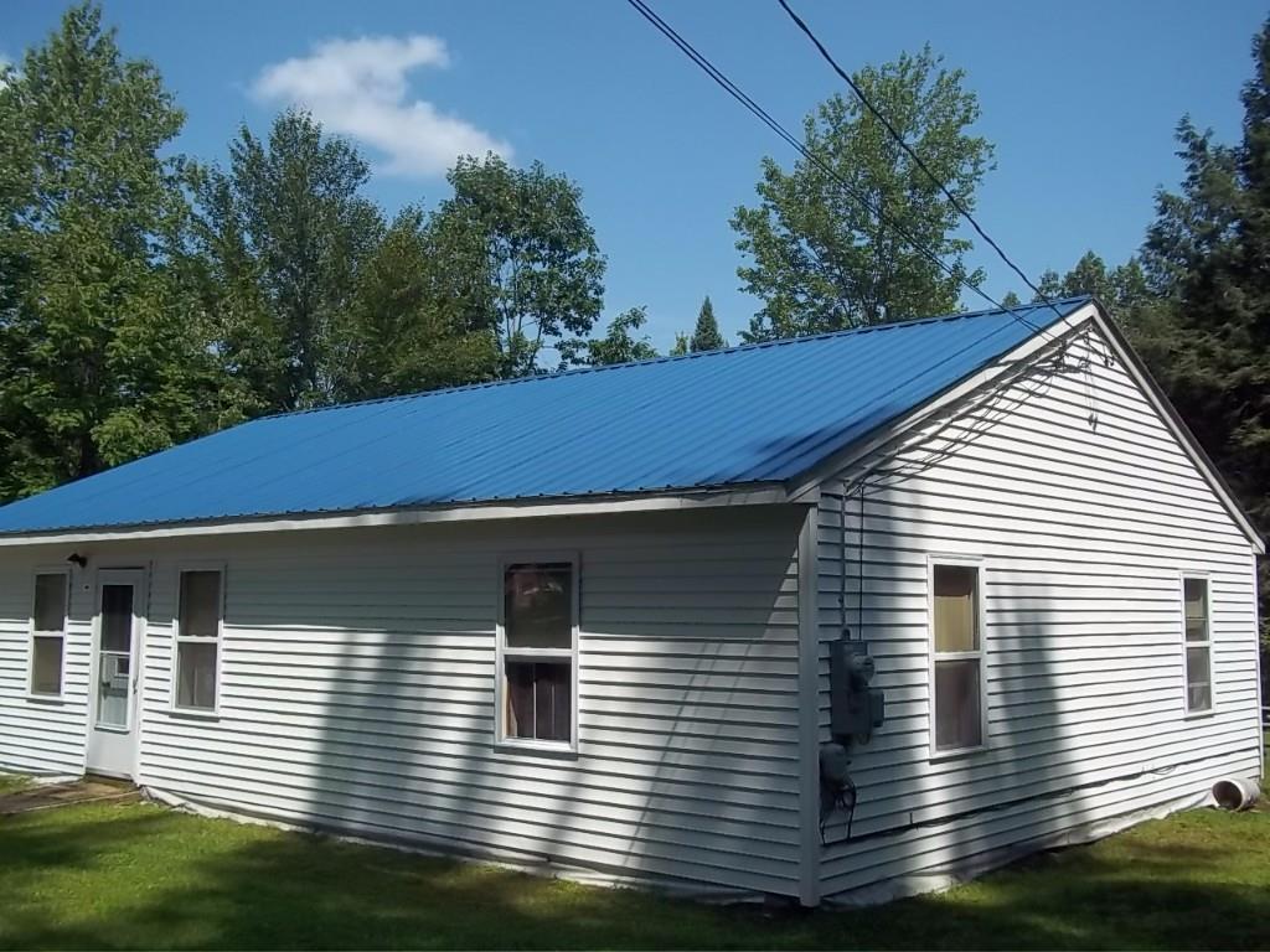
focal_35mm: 36
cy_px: 476
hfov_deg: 51.4
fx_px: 1321
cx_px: 635
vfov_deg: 39.7
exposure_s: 1/250
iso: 80
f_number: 8
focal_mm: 6.5
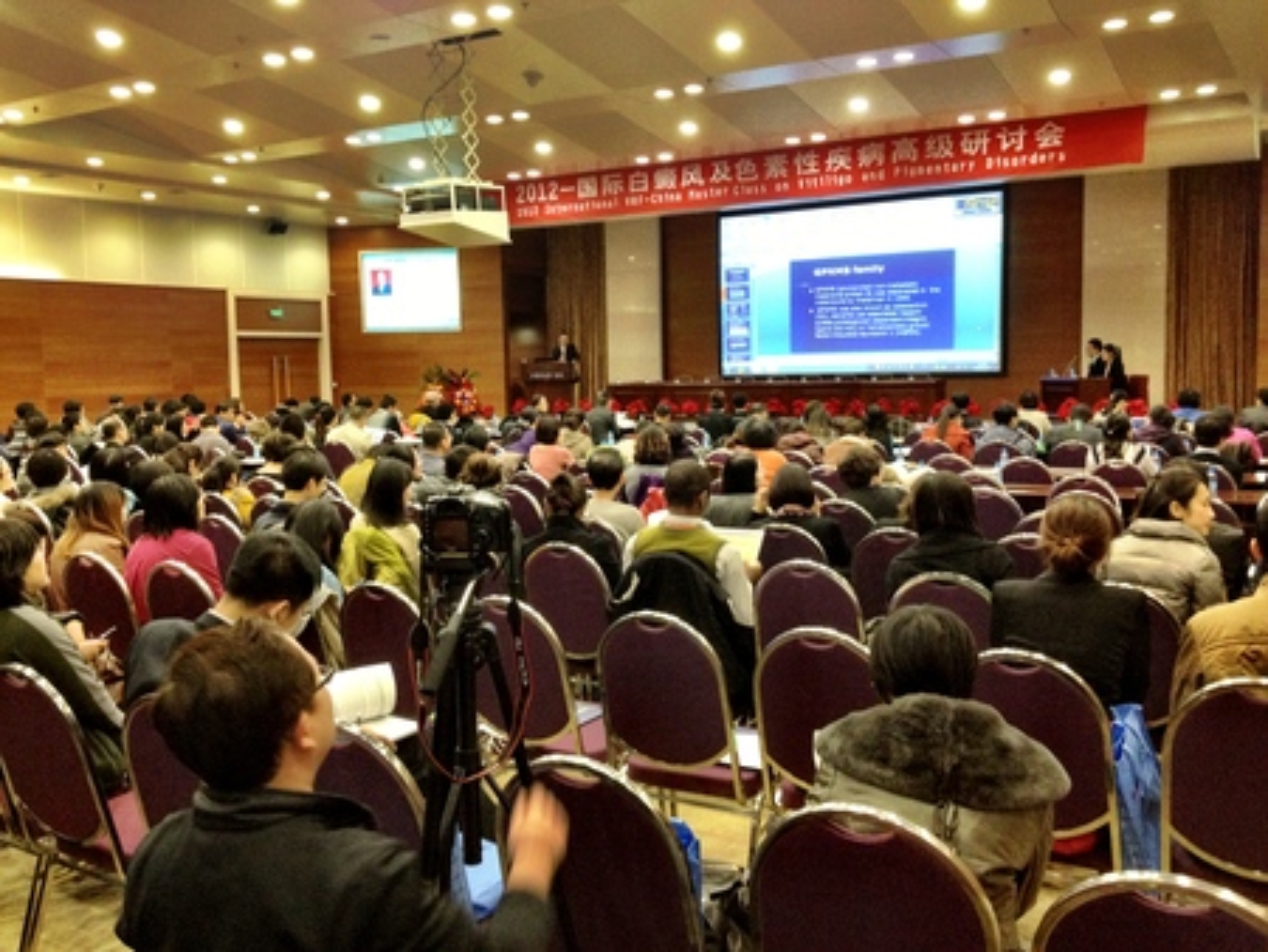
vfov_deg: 40.7
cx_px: 634
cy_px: 476
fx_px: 1283
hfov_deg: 52.6
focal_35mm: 35
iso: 250
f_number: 2.4
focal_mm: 4.28
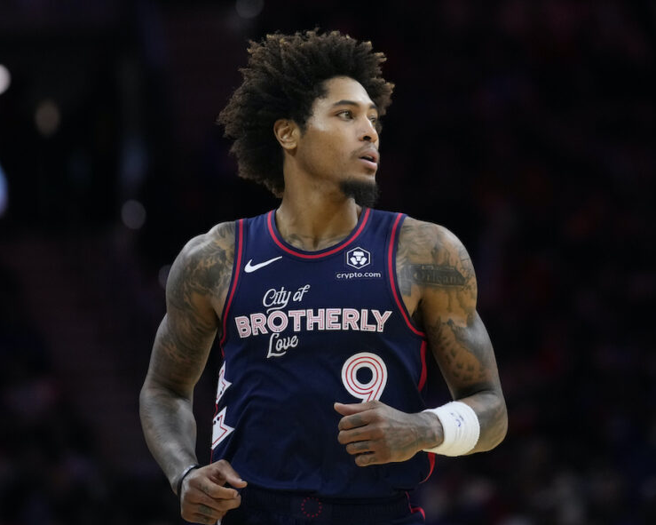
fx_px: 5047
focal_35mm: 260
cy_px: 268
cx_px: 319
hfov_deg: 7.4
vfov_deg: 6.0
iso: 3200
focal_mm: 200
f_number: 2.8
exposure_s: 1/2000
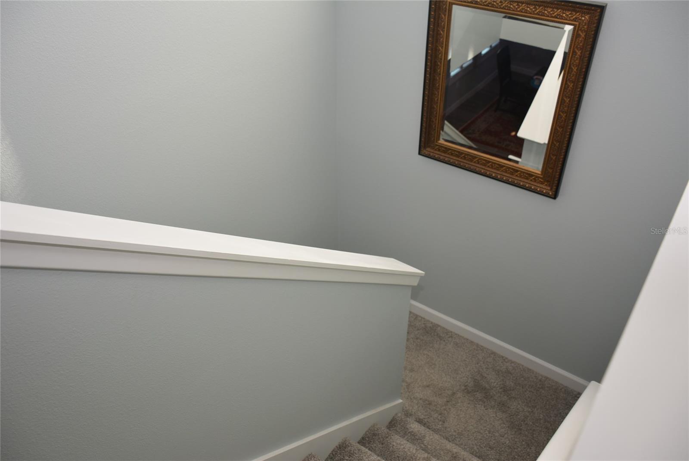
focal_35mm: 30
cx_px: 344
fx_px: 575
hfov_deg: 61.9
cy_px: 230
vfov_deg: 43.7
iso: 200
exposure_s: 1/80
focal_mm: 20
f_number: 4.5
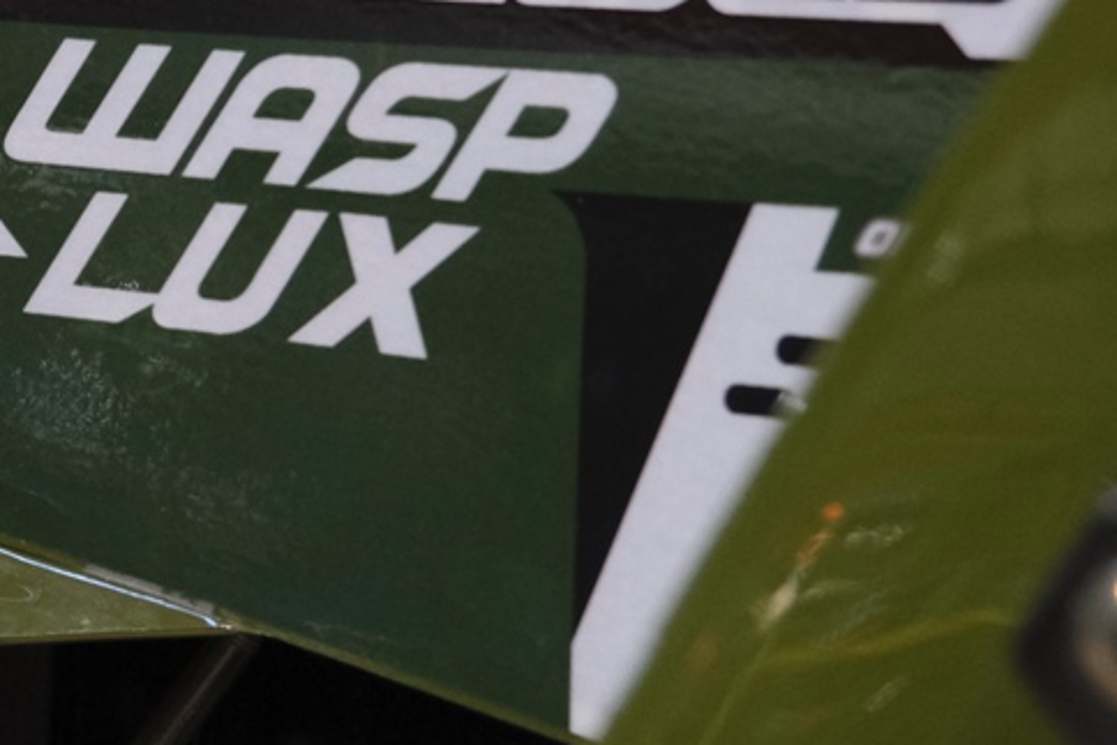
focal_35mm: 152
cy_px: 146
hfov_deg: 12.8
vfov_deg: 9.0
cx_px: -535
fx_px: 4717
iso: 2000
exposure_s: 1/100
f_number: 4
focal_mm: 30.8
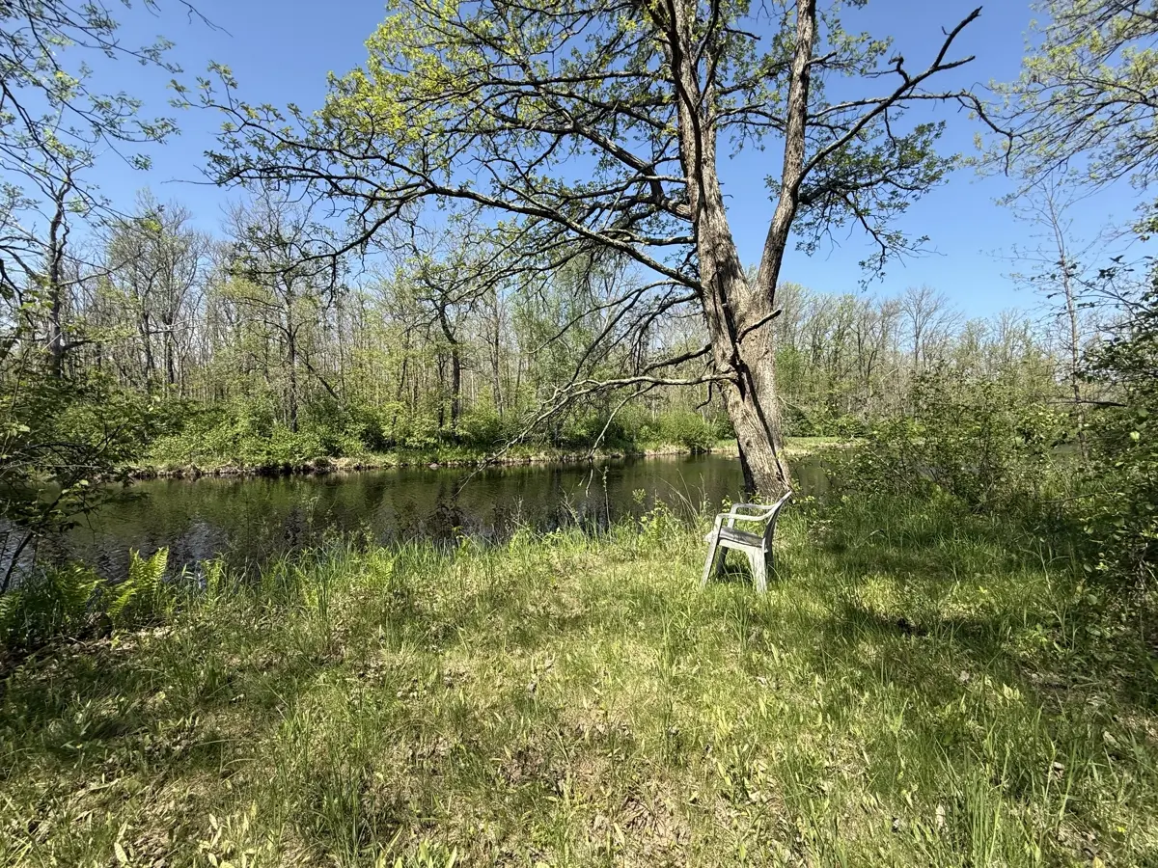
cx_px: 579
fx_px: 468
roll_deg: +0.4
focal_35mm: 14
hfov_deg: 102.1
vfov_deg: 85.7
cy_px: 434
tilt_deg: -1.0
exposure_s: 1/830
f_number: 2.2
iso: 50
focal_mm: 2.22
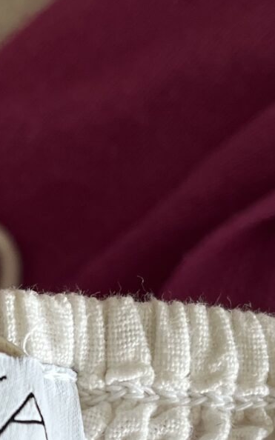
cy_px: 384
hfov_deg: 13.3
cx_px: -64
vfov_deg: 21.4
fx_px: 1140
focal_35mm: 95
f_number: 1.6
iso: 125
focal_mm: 5.1
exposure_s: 1/106
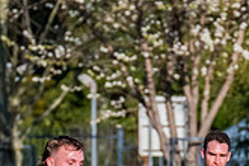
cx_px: 79
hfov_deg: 1.3
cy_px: 295
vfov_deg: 0.8
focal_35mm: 1631
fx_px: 11280
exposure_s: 1/1600
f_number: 13
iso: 800
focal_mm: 380
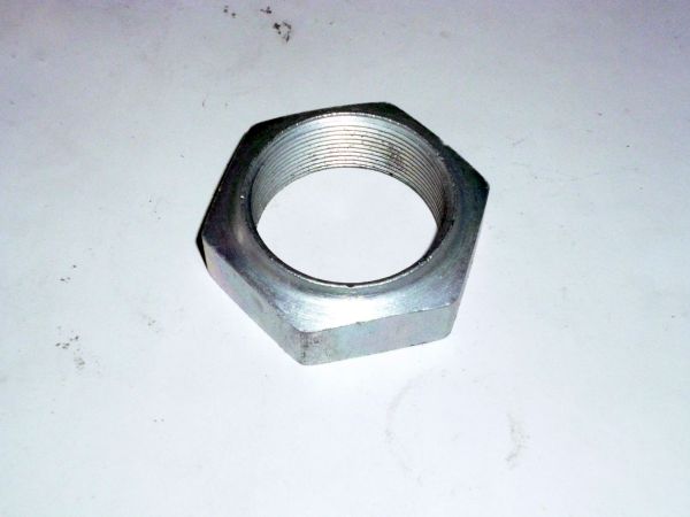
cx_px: 345
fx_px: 1116
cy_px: 258
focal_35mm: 56
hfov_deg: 34.3
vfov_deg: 26.1
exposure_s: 1/60
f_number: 4.4
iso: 1600
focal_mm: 10
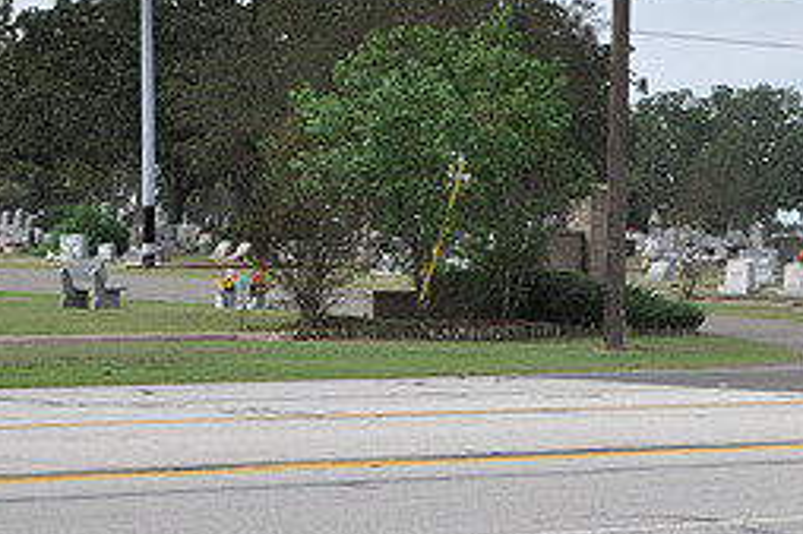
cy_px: 258
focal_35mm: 137
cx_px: 746
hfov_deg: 14.8
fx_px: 3054
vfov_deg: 10.0
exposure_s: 1/125
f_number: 11
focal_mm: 40
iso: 200
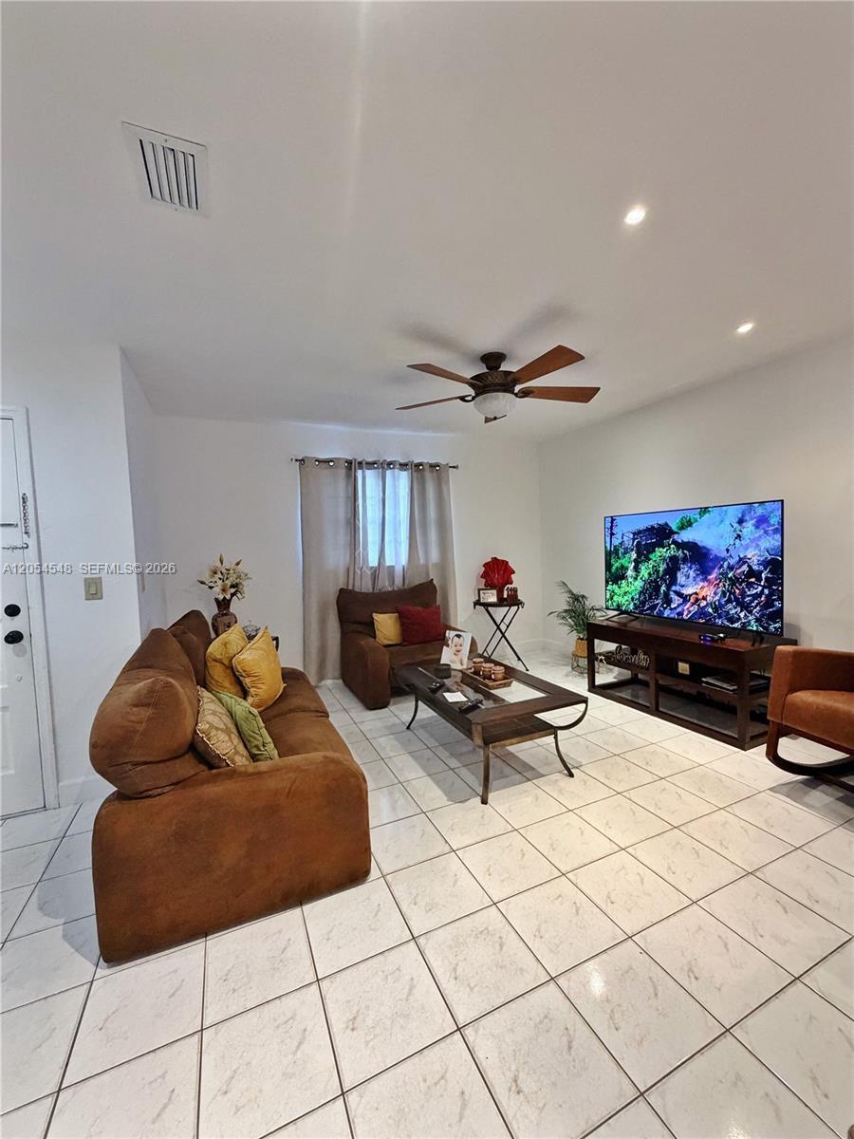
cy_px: 570
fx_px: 461
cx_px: 427
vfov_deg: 102.1
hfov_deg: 85.7
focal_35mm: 14
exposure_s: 1/60
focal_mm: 2.22
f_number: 2.2
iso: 400
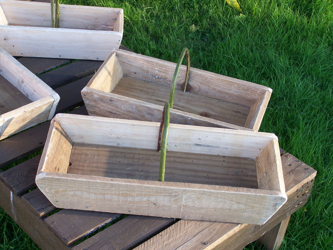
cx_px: 166
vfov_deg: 21.9
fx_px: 645
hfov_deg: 29.0
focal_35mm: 67
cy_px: 125
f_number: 3.2
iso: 80
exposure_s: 1/80
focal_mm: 11.1
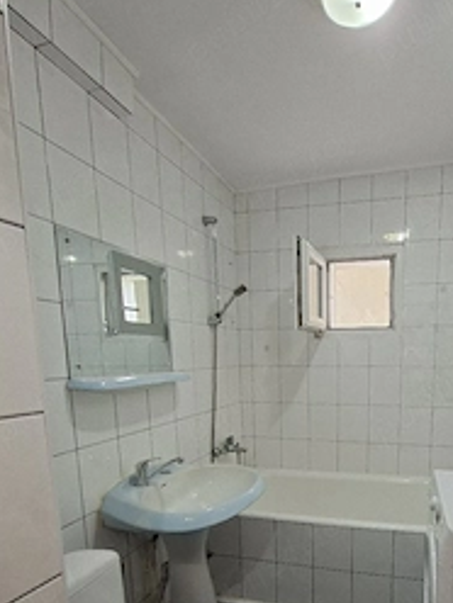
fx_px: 366
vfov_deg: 75.9
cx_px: 312
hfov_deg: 61.5
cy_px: 413
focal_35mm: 21
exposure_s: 1/40
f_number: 2.2
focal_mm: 1.74
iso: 125
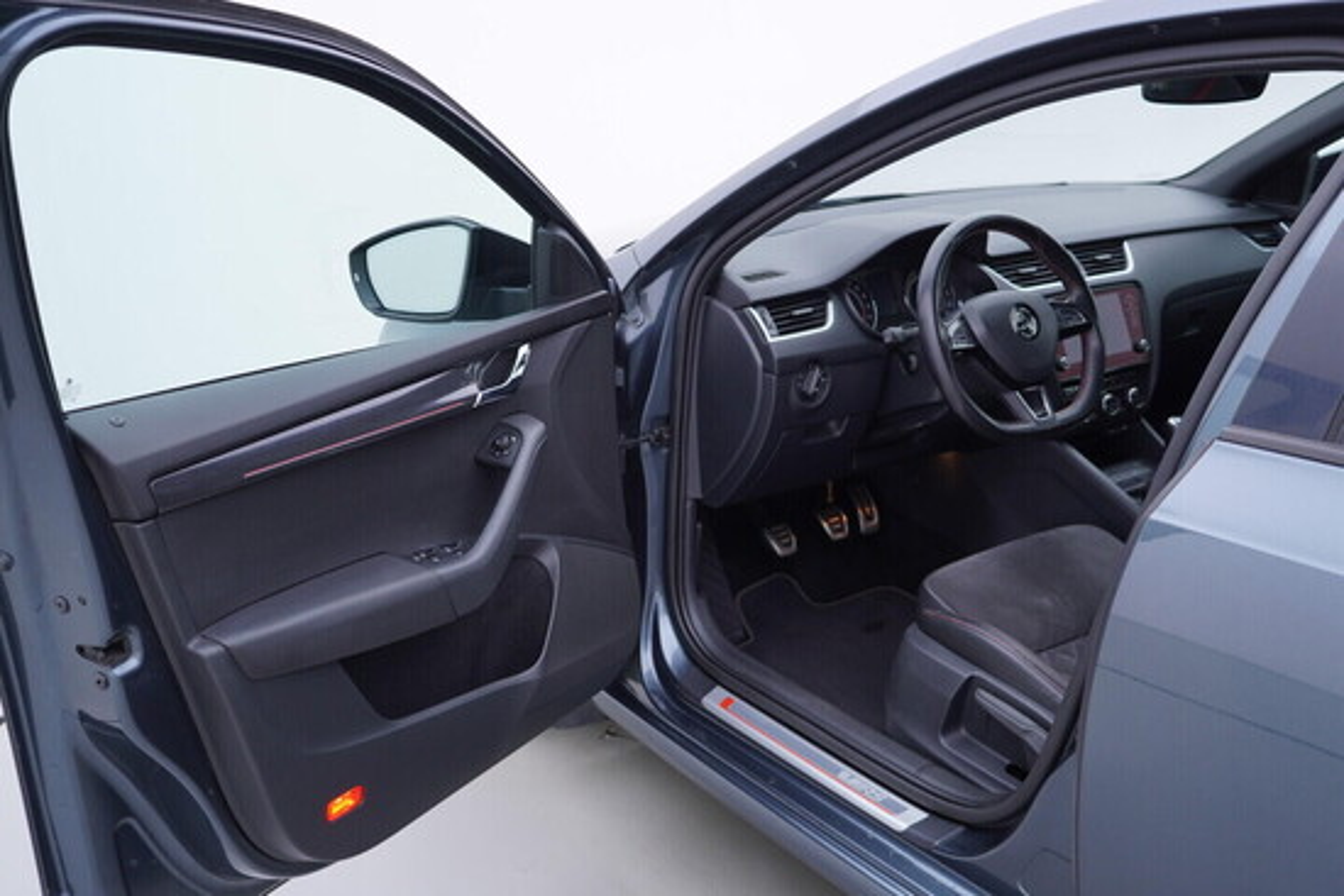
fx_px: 1344
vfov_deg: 36.9
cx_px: 672
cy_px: 448
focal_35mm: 36
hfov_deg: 53.1
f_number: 3.2
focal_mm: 24
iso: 125
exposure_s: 1/50
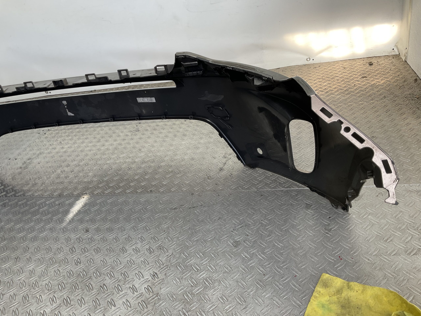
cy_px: 158
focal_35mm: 29
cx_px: 210
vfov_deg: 48.2
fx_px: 353
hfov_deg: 61.7
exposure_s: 1/133
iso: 16
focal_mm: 3
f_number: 1.8
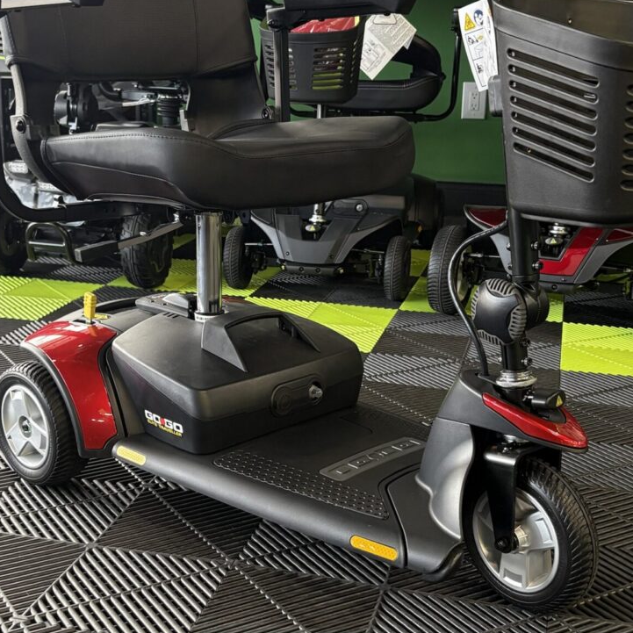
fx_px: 1055
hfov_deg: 33.4
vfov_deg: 33.4
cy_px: 356
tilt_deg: -16.4
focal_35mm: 51
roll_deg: -0.9
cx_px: 292
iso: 160
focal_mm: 5.96
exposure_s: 1/60
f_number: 1.6
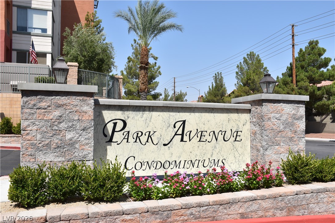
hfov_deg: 61.9
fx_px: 279
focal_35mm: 30
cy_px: 112
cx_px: 168
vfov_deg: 43.6
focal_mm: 20
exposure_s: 1/400
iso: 200
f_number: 10
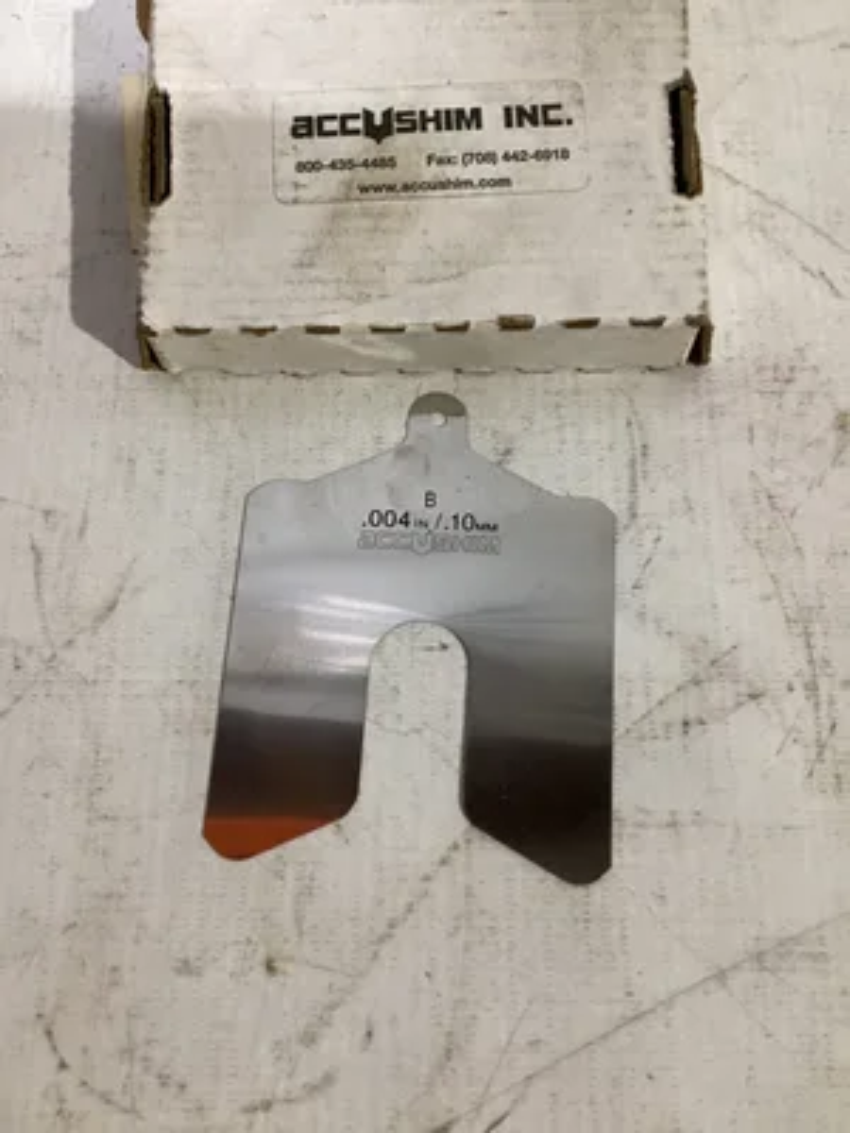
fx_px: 1015
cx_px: 425
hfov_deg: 45.4
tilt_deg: -71.6
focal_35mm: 31
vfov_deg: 58.4
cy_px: 566
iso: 250
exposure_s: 1/50
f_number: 2.4
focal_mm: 3.3
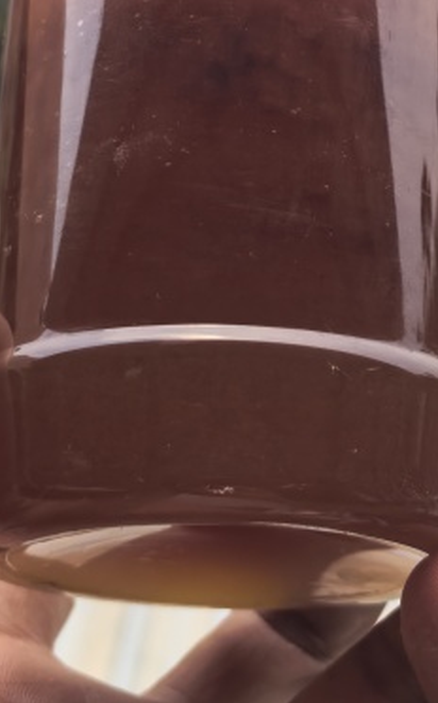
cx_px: 310
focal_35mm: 73
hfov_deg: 17.8
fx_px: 1396
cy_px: 86
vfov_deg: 27.3
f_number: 2
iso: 50
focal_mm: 5.75
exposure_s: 1/1553
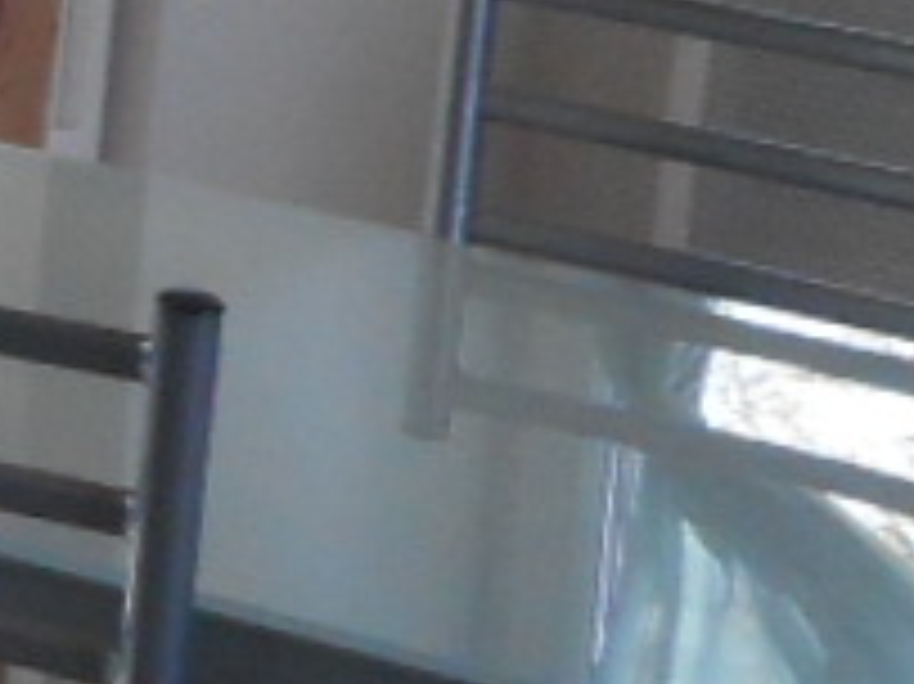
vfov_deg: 6.4
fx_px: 6043
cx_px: -2229
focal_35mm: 229
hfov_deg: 7.2
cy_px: -396
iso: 160
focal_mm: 5.2
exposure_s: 1/30
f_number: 4
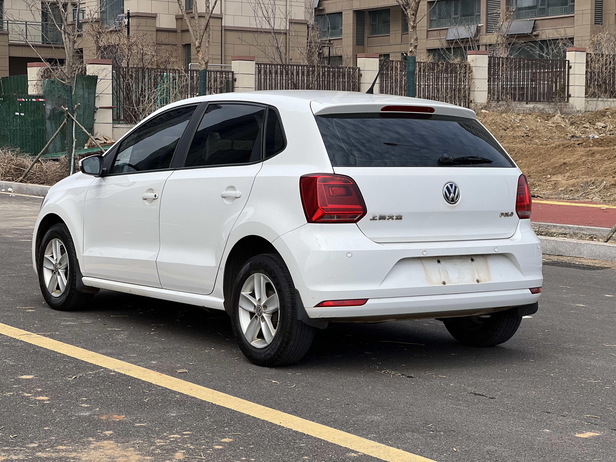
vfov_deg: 19.1
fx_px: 1370
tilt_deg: -3.6
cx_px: 308
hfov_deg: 25.3
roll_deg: +0.6
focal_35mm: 77
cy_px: 231
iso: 32
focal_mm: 9
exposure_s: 1/774
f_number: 2.8
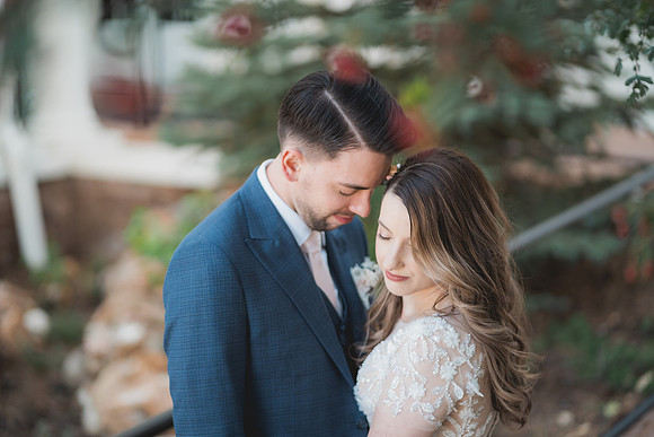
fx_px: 1564
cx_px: 327
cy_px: 218
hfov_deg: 23.6
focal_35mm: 86
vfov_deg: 15.9
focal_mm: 85
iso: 1000
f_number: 1.8
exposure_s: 1/1000
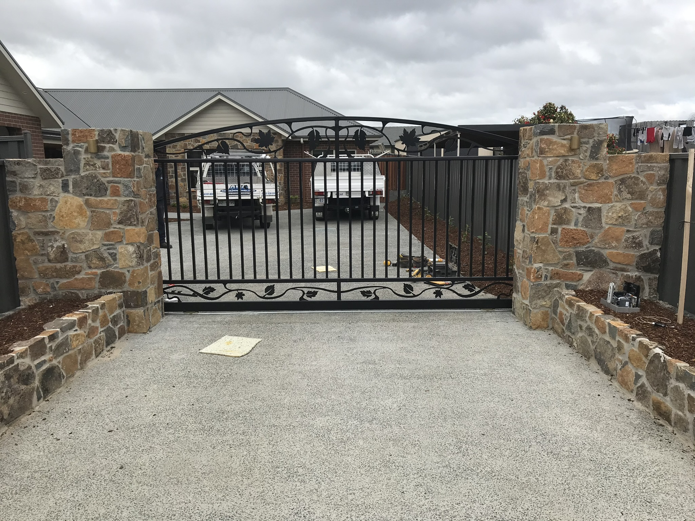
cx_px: 348
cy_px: 260
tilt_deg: -7.2
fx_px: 562
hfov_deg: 63.4
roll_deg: +0.7
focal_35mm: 28
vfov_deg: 49.7
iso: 20
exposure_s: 1/1408
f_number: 1.8
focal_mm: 3.99
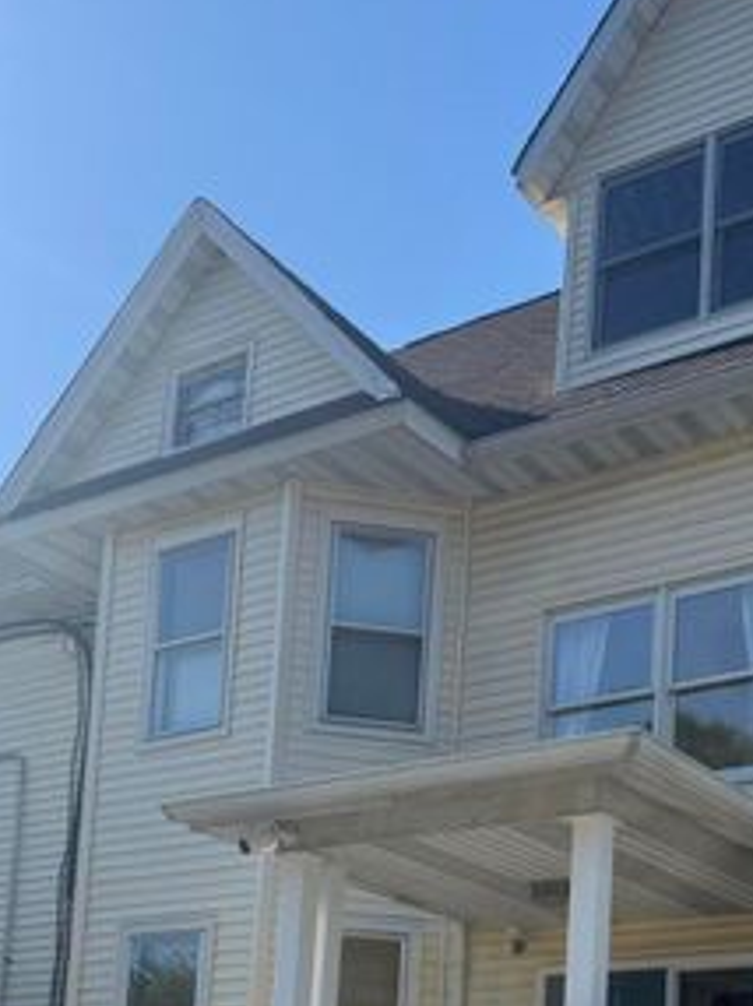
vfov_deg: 32.0
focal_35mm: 56
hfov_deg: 26.0
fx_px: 1627
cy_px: 980
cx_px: 479
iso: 80
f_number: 1.78
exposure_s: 1/3953
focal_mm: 6.76
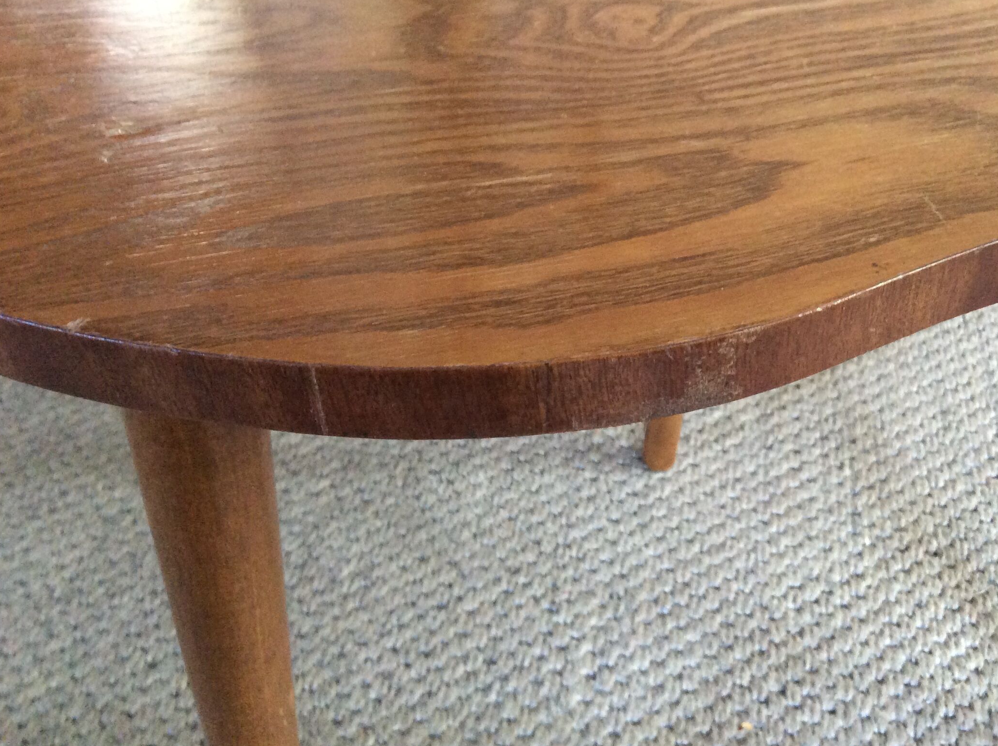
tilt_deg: -40.1
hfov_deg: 46.5
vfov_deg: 35.7
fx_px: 1151
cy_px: 300
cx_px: 610
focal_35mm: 40
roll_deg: +1.2
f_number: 2.4
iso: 200
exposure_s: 1/25
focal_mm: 3.3
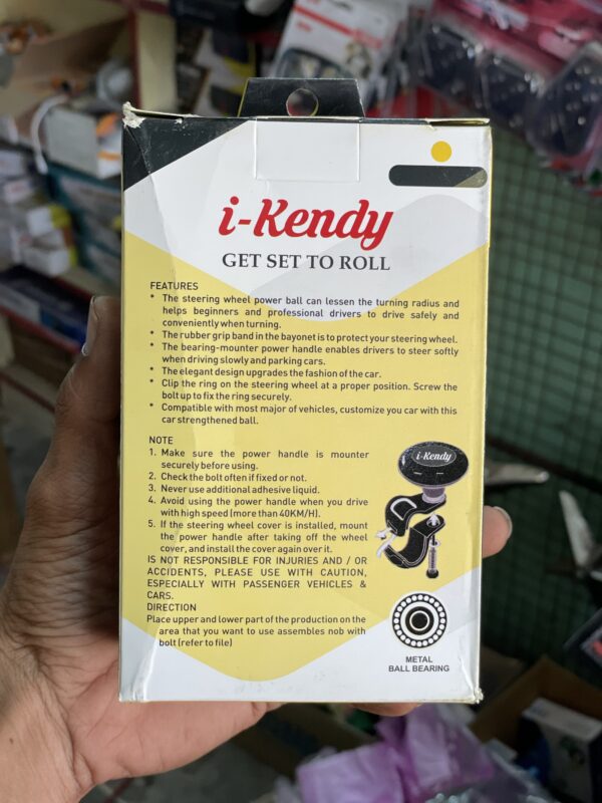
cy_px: 402
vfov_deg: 36.8
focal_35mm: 52
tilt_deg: -28.3
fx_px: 1206
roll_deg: -0.1
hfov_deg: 28.0
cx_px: 301
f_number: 2
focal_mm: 6
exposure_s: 1/100
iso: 80
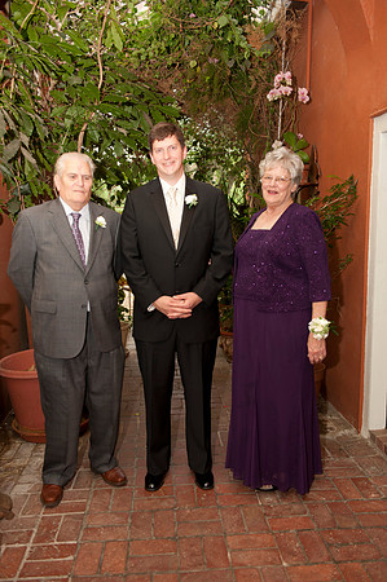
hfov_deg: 41.0
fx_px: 517
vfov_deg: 58.8
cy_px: 291
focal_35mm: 32
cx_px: 194
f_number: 4
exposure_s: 1/100
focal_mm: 32
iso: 250
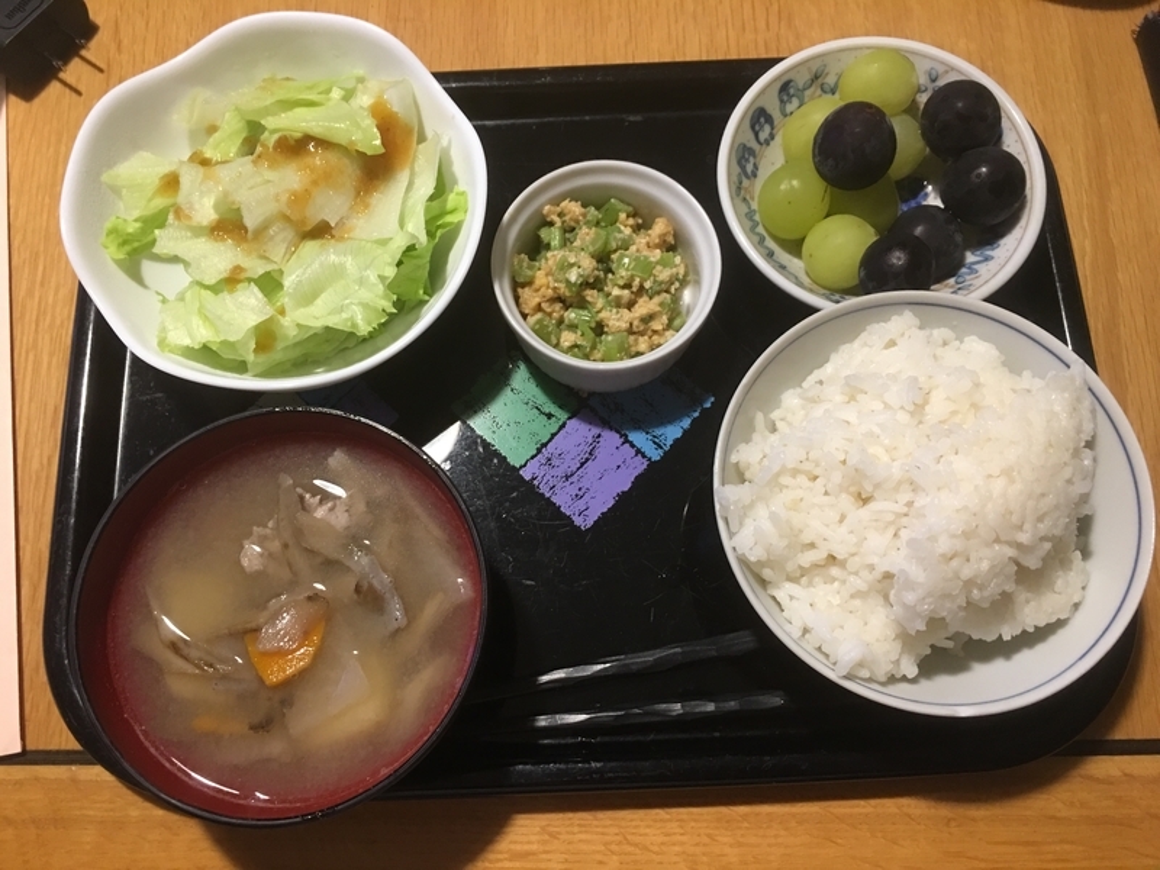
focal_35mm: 29
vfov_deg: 48.2
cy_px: 435
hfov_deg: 61.7
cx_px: 580
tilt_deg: -73.8
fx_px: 972
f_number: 2.2
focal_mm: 4.15
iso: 80
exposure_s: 1/8
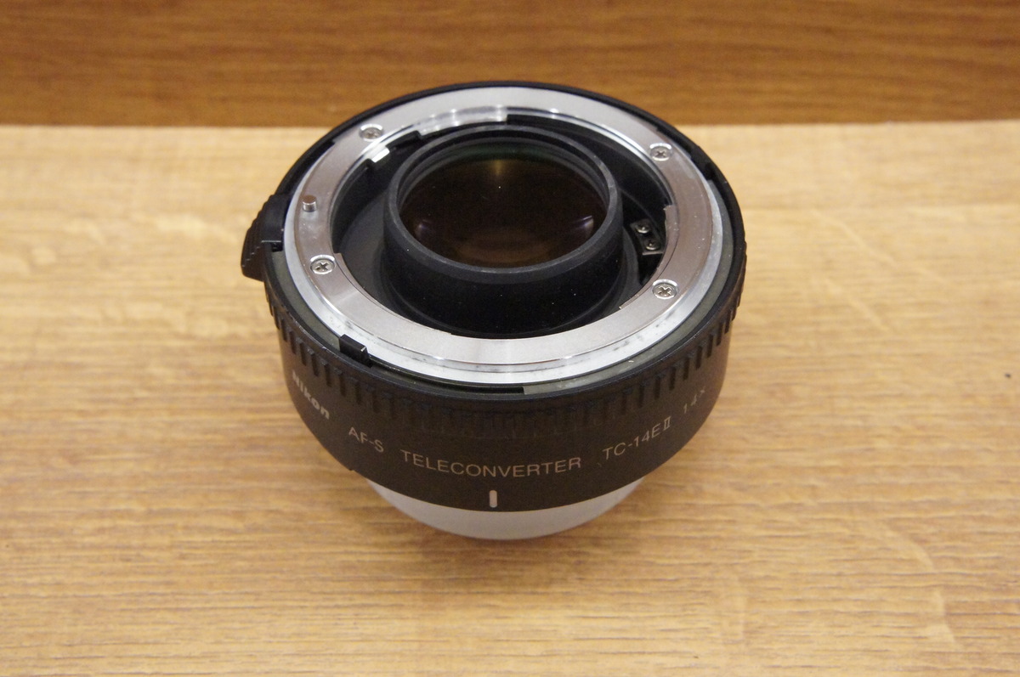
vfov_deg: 26.4
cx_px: 510
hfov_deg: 38.9
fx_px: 1443
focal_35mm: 51
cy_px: 338
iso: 6400
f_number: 11
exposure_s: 1/160
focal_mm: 34
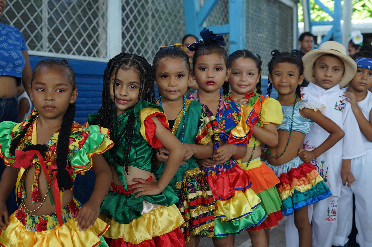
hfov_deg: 39.6
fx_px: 516
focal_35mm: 50
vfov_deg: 26.9
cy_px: 124
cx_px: 186
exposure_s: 1/80
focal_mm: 50
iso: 100
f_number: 4
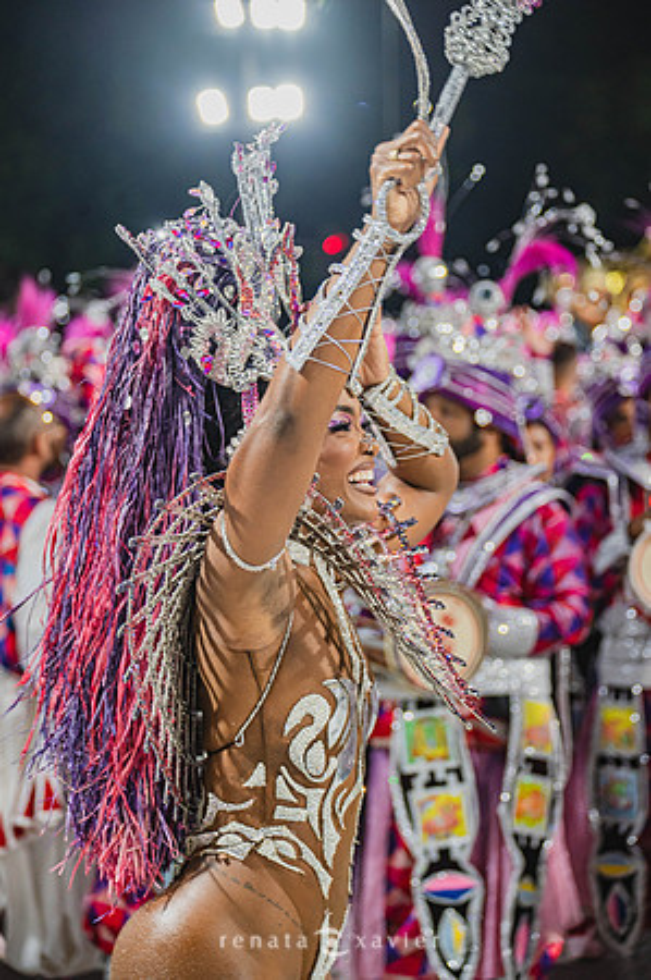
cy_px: 490
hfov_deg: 11.4
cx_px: 326
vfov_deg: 17.1
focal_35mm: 120
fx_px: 3262
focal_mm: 120
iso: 2500
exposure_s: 1/160
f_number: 5
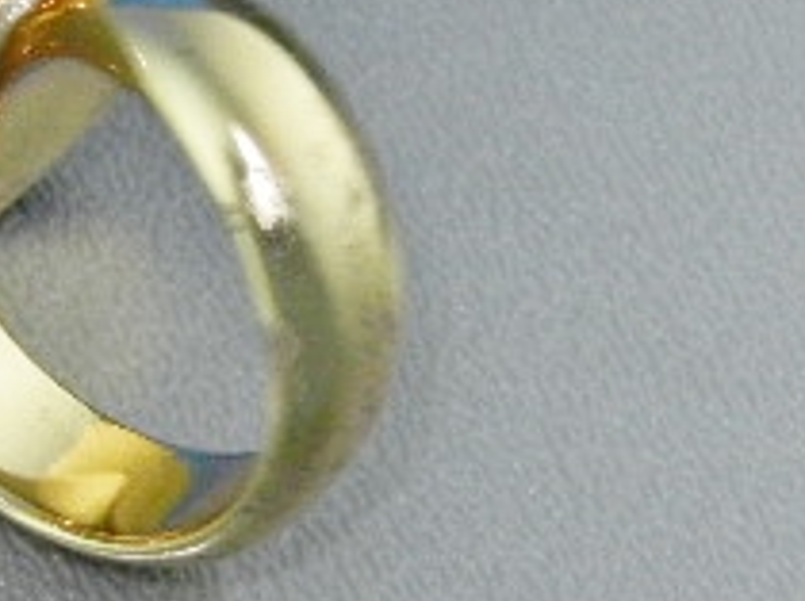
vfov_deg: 8.2
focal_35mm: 180
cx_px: -69
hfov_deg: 10.9
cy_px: 96
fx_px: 4181
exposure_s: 1/30
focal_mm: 10.6
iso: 800
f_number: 8
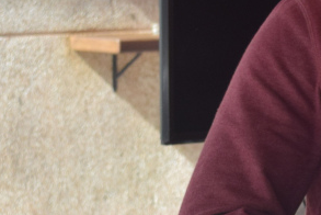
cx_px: 606
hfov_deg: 10.2
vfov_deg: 7.3
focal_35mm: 189
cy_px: 156
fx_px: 1687
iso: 400
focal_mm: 28
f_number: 7.1
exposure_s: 1/200
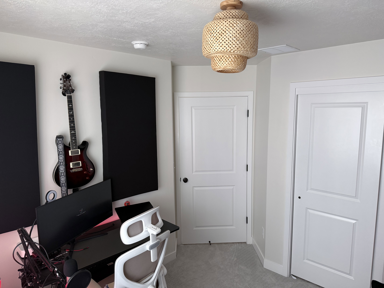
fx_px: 266
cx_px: 192
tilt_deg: -7.8
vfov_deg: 56.8
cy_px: 144
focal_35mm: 24
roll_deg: +0.8
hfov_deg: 71.6
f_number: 1.78
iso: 200
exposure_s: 1/121
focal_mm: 6.76
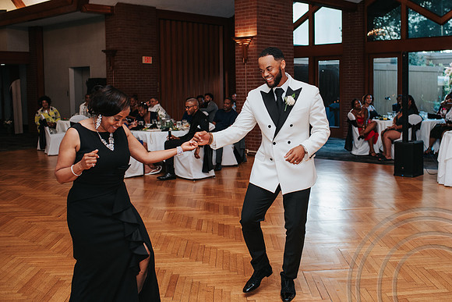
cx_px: 268
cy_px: 123
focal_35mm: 42
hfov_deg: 46.1
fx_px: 528
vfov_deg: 31.8
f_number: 3.2
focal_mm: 35
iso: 1000
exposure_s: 1/200
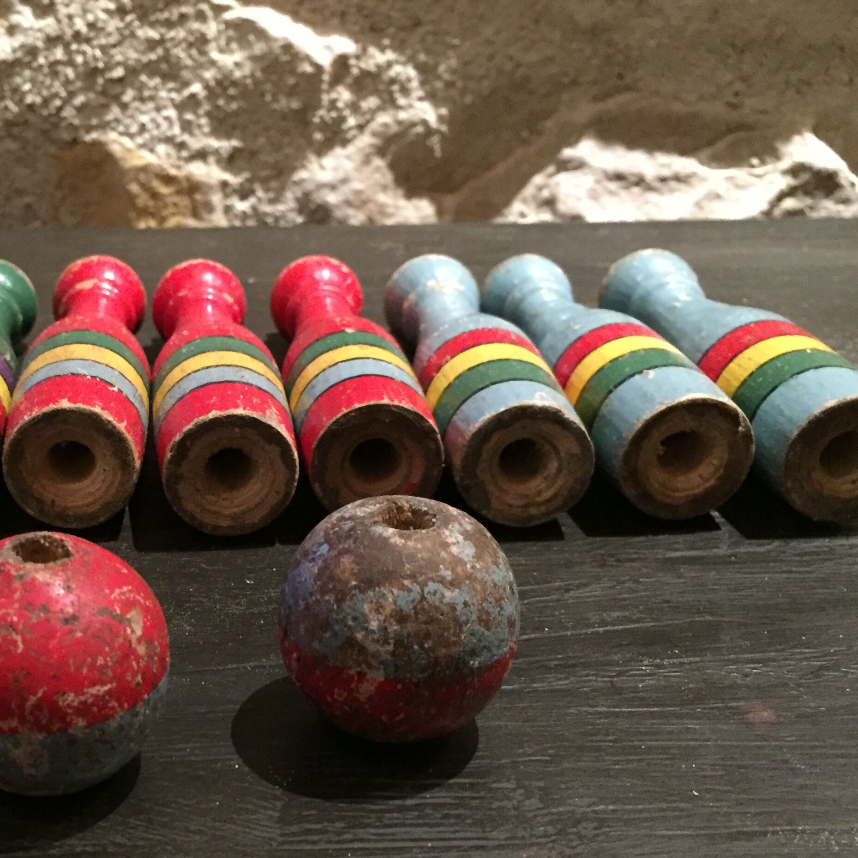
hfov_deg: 36.6
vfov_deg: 37.3
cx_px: 211
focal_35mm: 45
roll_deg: +1.5
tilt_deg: -28.7
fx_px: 1262
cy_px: 538
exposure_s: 1/17
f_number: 2.2
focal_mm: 4.15
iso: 320
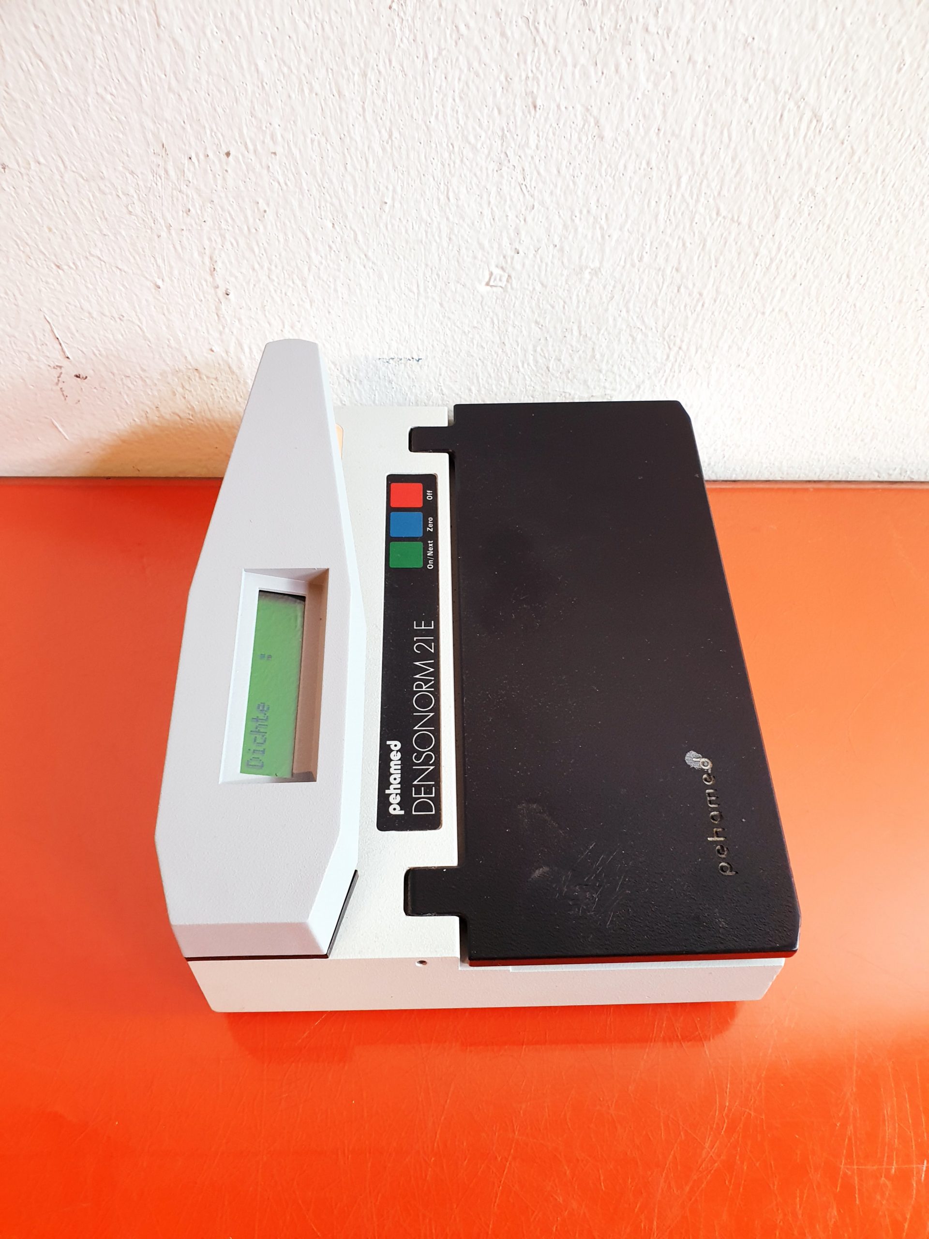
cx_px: 464
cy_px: 620
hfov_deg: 53.1
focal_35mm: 26
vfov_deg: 67.3
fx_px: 930
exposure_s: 1/50
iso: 200
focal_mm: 4.3
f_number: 2.4
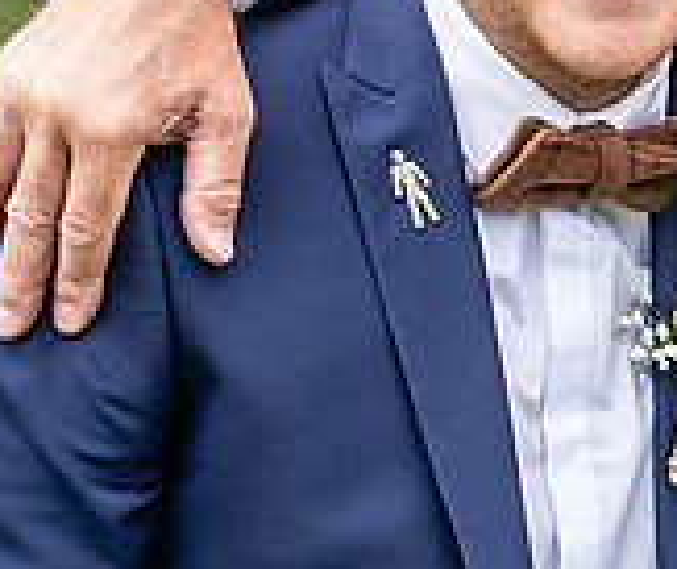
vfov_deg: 8.5
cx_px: 1077
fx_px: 3802
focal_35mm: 186
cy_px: 13
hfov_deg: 9.8
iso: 100
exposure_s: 1/400
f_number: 3.2
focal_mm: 35
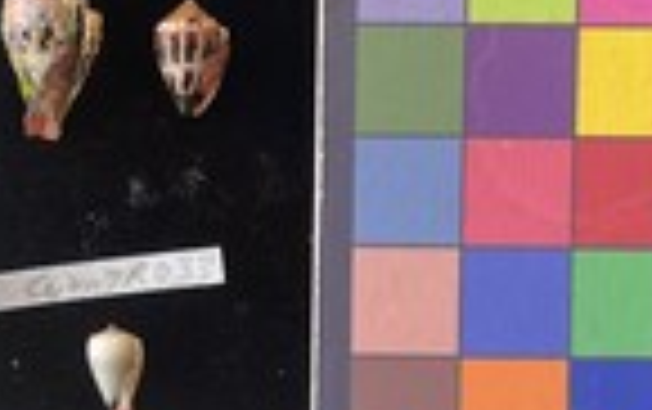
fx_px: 1316
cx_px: 180
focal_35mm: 74
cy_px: 277
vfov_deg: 17.6
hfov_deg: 27.5
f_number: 1.8
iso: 40
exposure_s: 1/60
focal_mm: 3
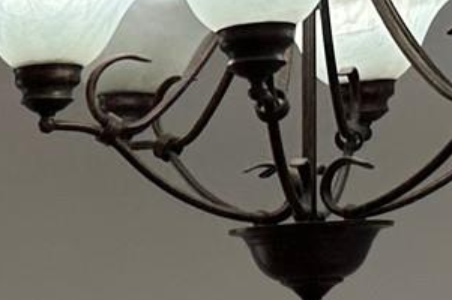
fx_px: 2132
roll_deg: +1.0
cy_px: 538
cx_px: -461
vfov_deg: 7.8
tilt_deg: -3.0
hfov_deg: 11.0
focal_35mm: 170
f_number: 1.78
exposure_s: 1/218
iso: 64
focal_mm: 6.86
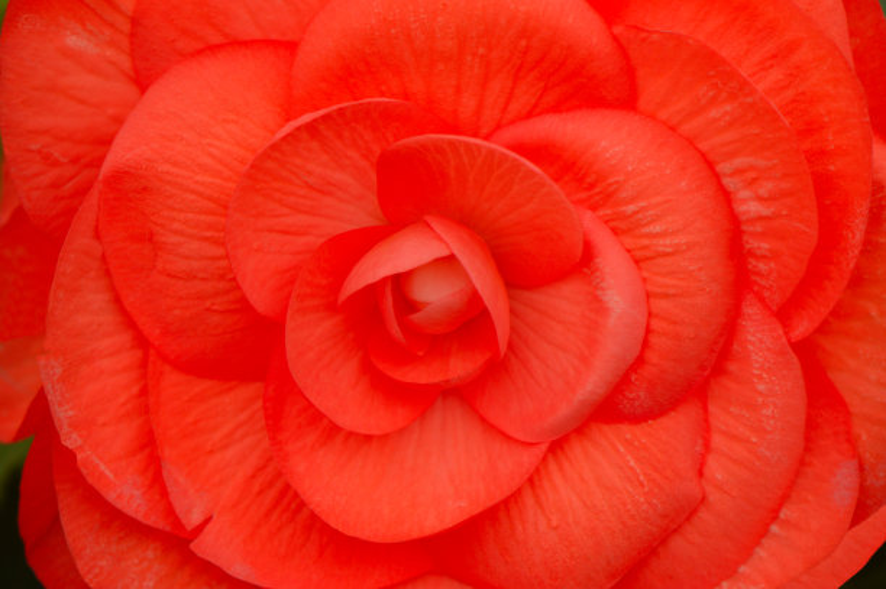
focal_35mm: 128
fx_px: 3135
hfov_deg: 16.1
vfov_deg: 10.7
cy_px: 294
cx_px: 443
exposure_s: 1/125
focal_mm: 85
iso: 250
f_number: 5.6
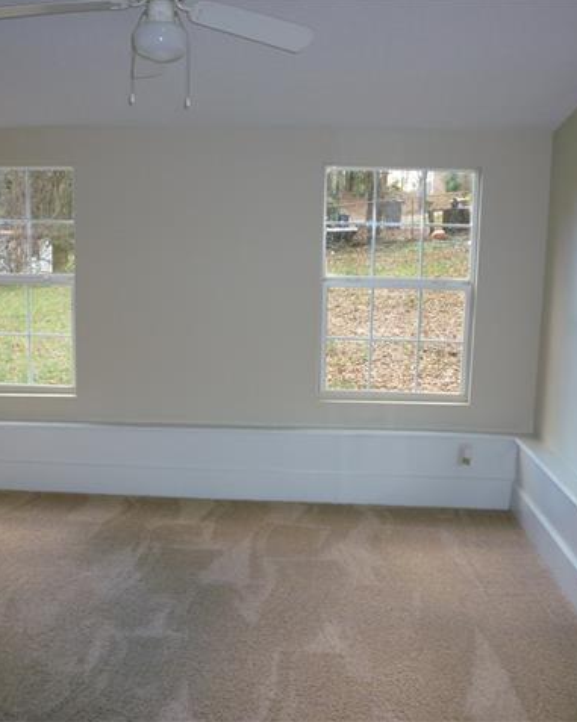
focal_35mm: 38
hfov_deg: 39.1
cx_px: 307
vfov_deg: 48.0
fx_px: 812
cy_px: 360
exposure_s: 1/30
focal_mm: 5.2
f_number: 3.3
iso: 125
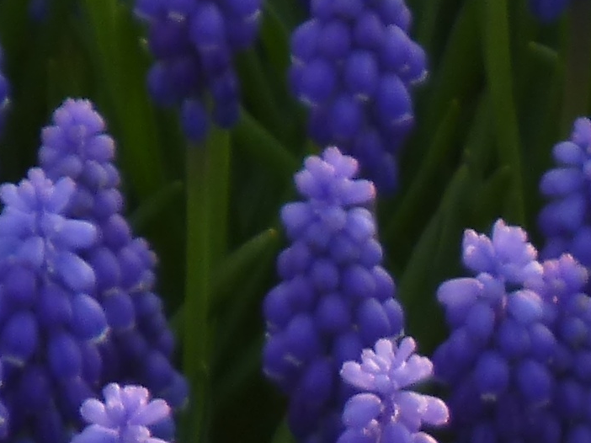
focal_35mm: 1151
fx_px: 19644
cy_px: 956
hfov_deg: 1.7
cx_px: 1095
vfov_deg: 1.3
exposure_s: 1/80
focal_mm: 33.3
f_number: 5.5
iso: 100
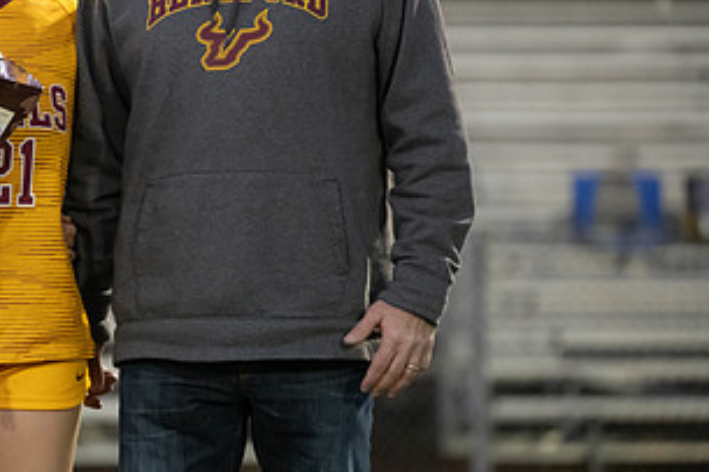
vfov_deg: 5.0
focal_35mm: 276
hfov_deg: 7.4
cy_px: 141
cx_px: 56
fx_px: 5433
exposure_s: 1/500
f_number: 2.8
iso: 9000
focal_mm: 145
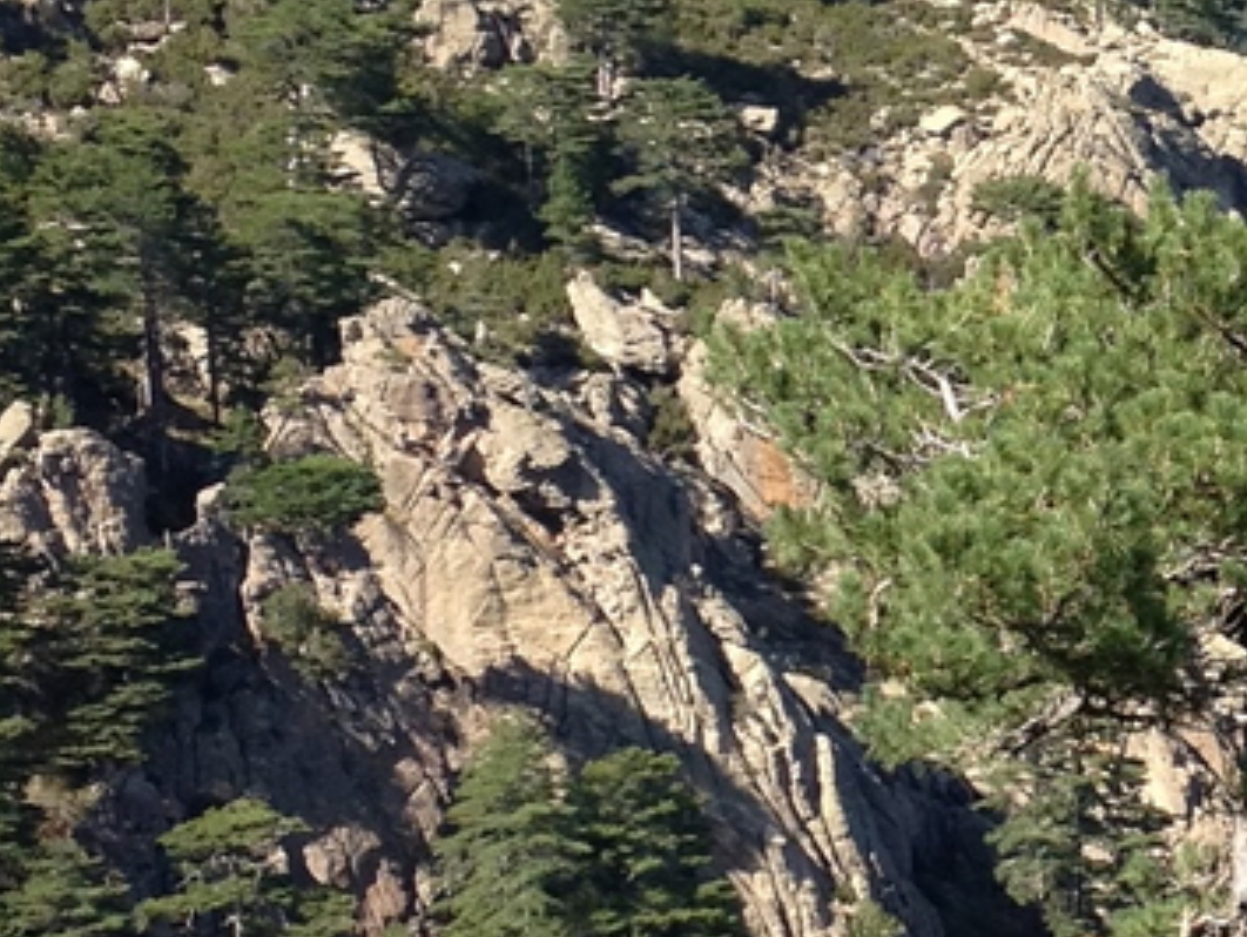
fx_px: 5696
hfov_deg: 12.2
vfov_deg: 9.4
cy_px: 416
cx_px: 1455
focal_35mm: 158
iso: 64
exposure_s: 1/767
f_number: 2.4
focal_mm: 4.28
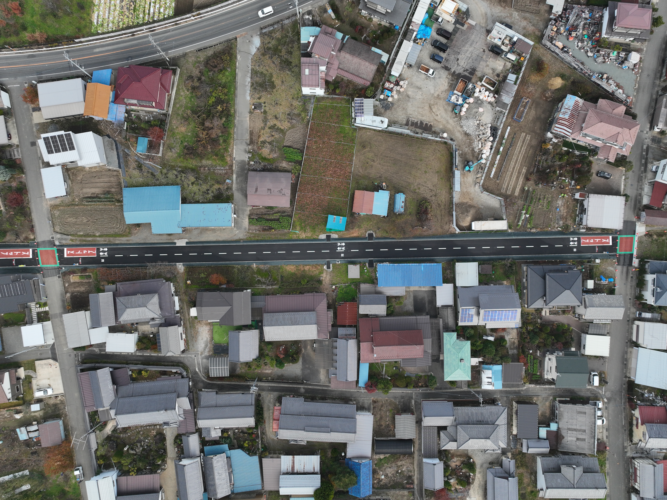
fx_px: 462
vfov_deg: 56.8
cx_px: 334
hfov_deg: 71.6
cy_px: 250
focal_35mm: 24
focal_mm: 12.29
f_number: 2.8
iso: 110
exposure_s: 1/1000
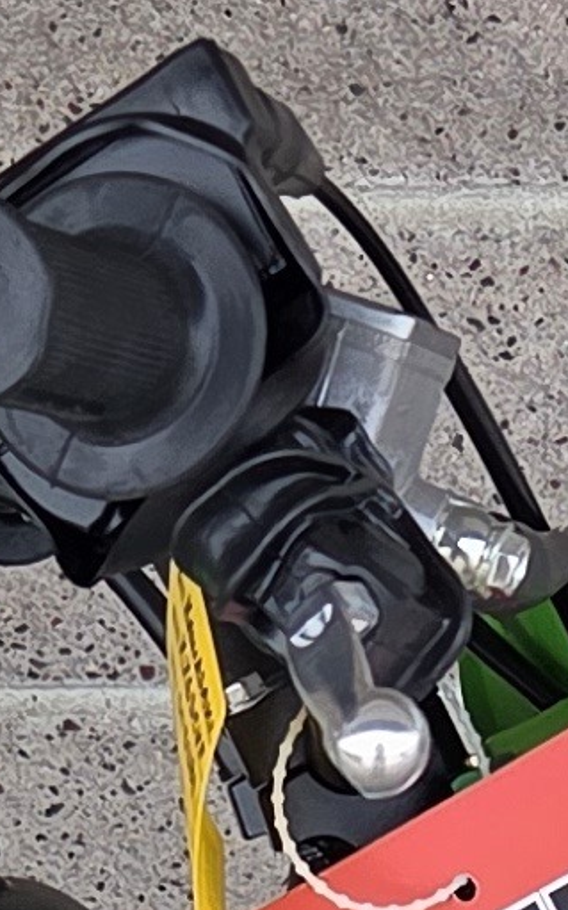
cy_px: 1955
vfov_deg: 10.0
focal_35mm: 191
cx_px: 5
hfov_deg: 6.8
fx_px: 4735
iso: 80
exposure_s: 1/575
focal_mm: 5.4
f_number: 1.8
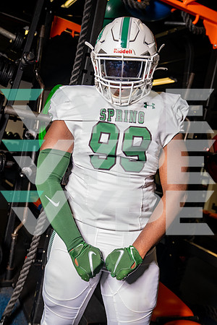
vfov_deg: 51.9
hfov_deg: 35.9
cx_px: 108
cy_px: 162
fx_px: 335
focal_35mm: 37
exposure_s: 1/400
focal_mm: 37
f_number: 4.5
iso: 320
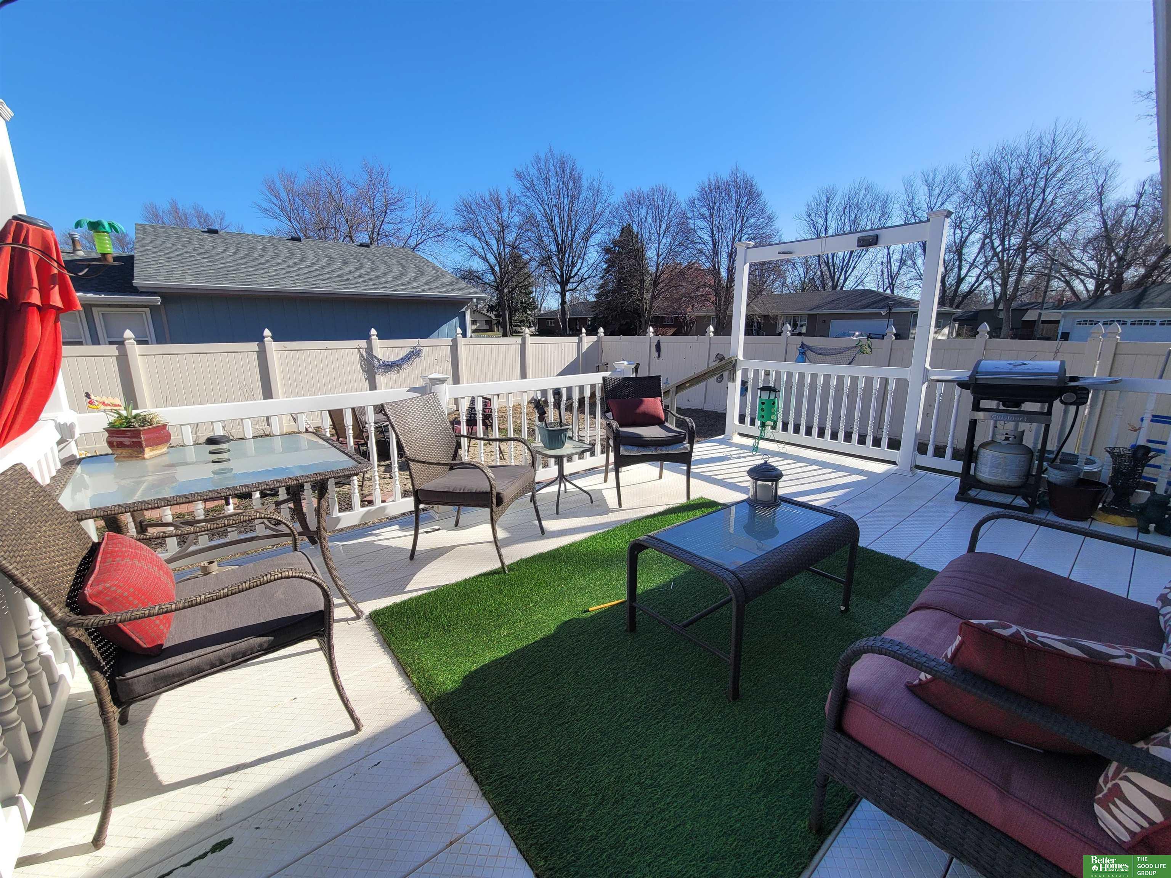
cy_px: 439
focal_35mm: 13
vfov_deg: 89.9
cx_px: 586
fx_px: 440
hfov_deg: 106.2
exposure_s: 1/1525
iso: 50
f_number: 2.2
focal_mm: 2.2
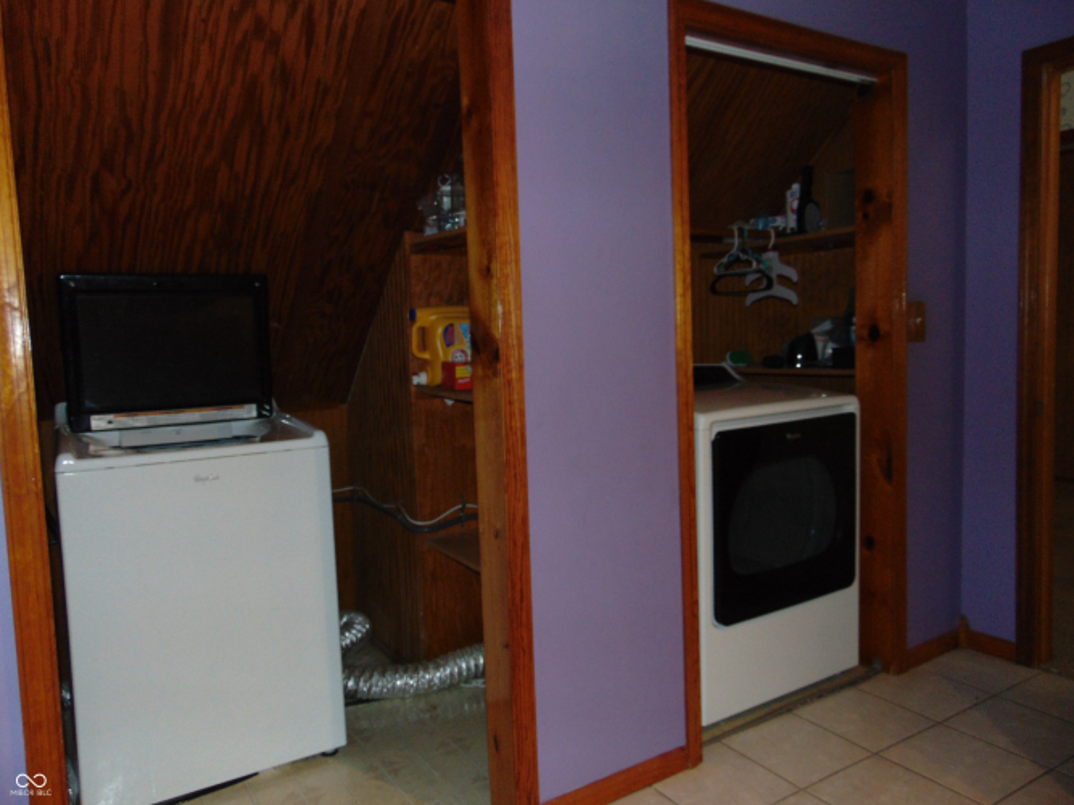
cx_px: 537
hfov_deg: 69.4
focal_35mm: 25
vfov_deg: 54.9
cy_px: 402
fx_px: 776
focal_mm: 4.5
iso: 200
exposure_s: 1/30
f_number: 3
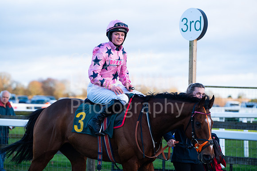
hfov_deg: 17.8
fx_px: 820
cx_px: 128
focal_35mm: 115
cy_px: 86
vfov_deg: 11.9
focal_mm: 115
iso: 800
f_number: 3.5
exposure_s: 1/2000
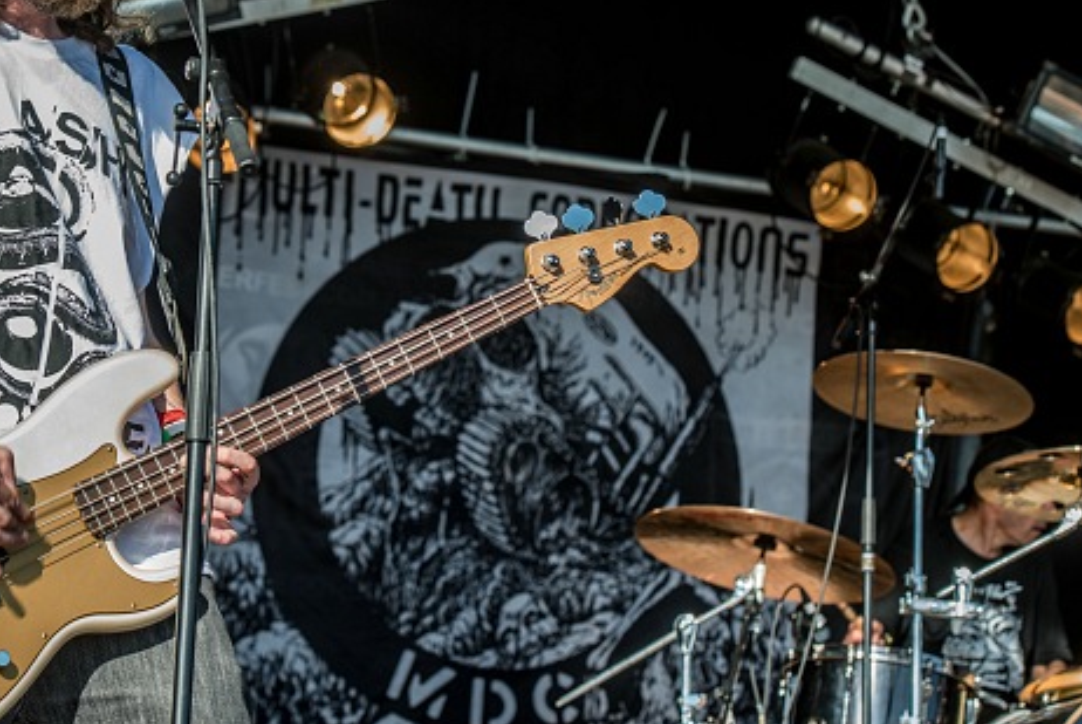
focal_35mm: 134
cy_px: 212
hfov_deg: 15.3
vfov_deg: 10.2
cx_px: 468
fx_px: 4031
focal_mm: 86
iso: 50
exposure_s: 1/125
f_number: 5.6
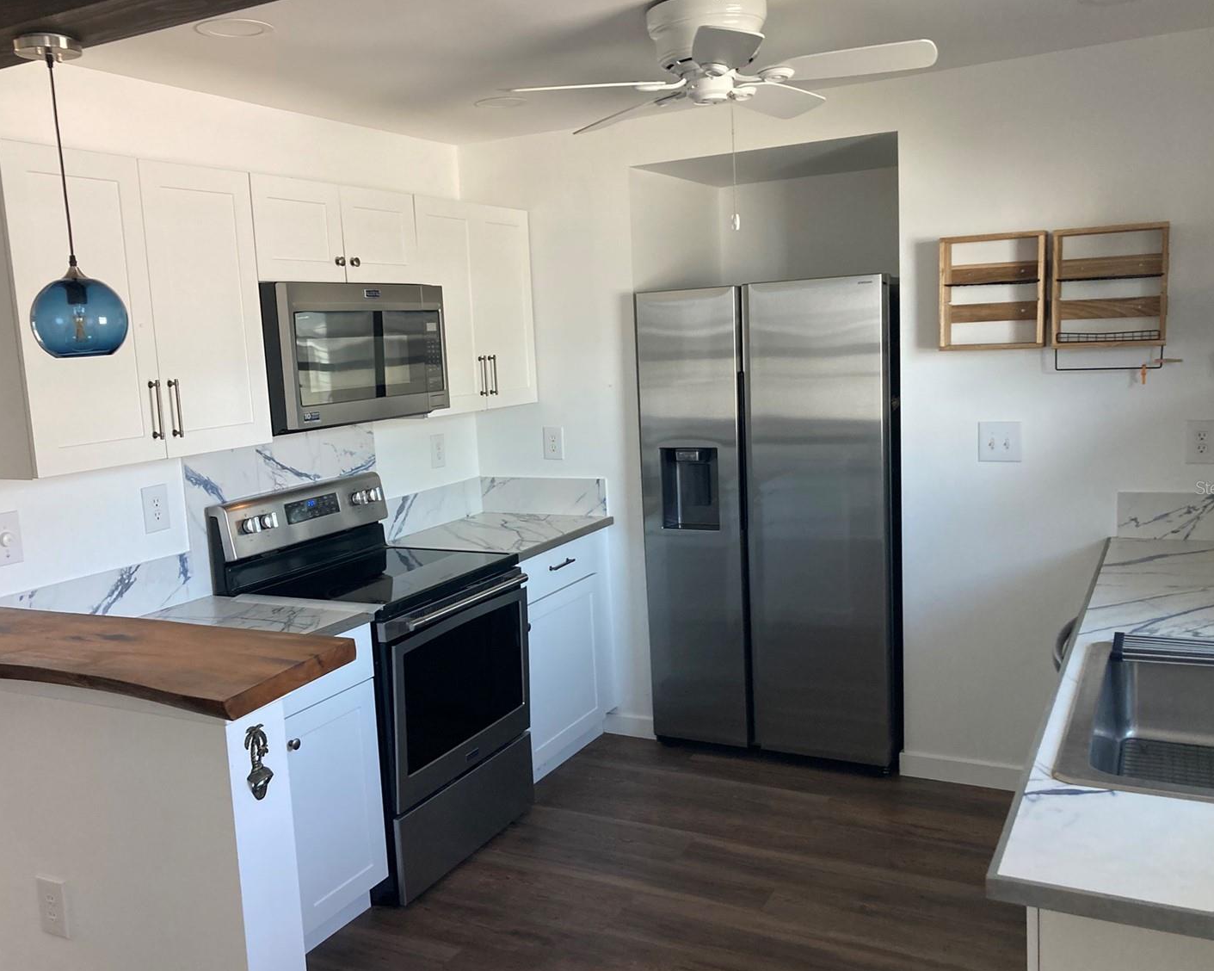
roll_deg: +3.1
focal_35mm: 31
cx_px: 589
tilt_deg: -9.3
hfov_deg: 57.2
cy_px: 487
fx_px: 1114
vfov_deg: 47.1
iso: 80
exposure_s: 1/62
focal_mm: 3.99
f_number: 1.8
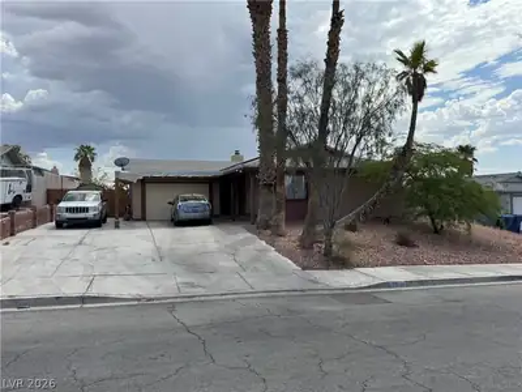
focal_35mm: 24
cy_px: 196
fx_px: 362
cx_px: 261
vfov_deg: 56.8
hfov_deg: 71.6
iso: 80
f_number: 1.78
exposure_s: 1/3802
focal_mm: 6.76
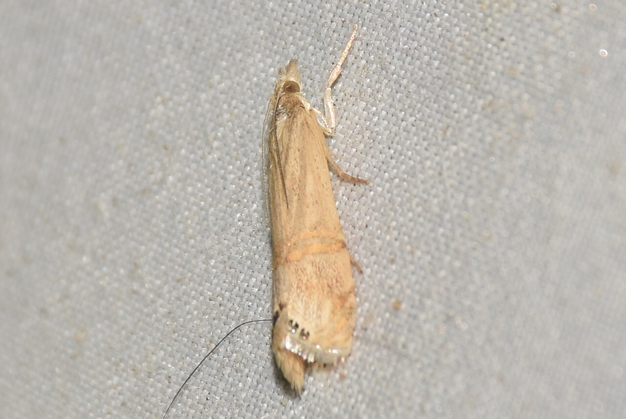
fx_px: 3655
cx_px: 313
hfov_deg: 9.8
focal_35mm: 210
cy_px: 210
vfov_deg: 6.6
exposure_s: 1/160
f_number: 13
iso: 100
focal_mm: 140
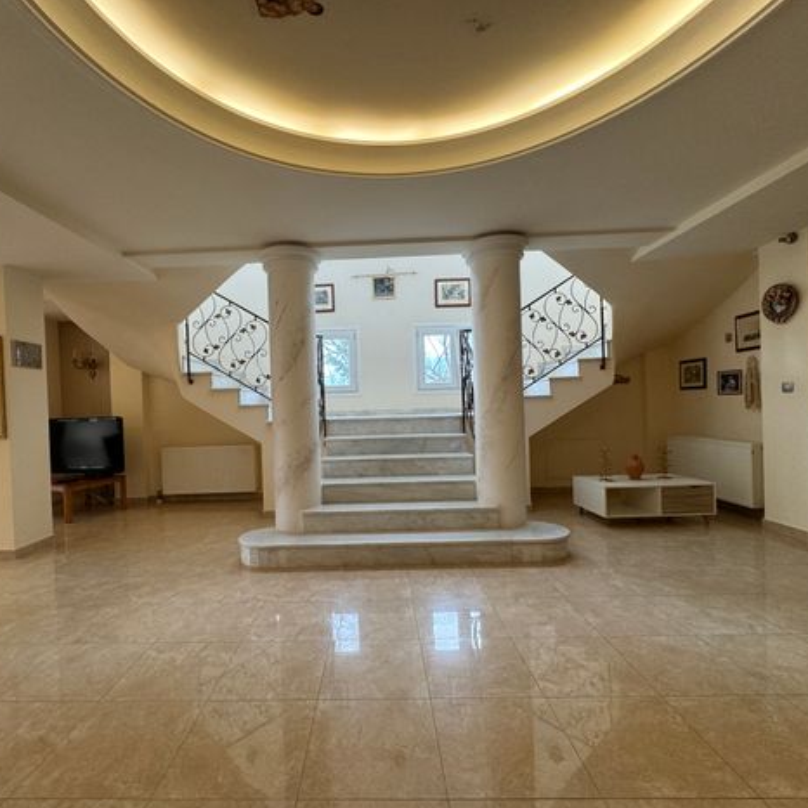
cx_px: 362
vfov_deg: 84.0
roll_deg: +1.6
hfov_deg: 83.7
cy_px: 413
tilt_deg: -0.9
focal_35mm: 17
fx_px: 449
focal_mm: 2.22
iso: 100
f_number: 2.2
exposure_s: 1/100
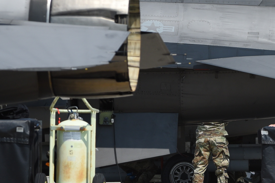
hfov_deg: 2.7
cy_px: 26
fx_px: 5846
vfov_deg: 1.8
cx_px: 326
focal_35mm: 765
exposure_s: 1/4000
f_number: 5.6
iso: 500
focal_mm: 240
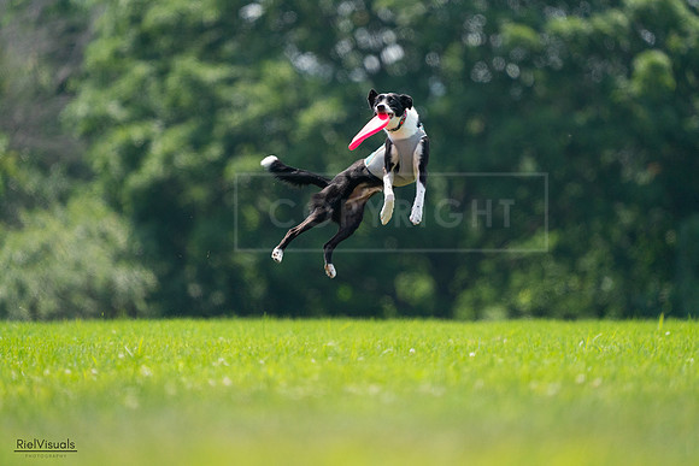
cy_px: 233
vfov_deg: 2.3
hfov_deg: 3.4
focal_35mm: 600
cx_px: 350
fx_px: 11652
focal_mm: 600
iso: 2000
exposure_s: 1/4000
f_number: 6.3
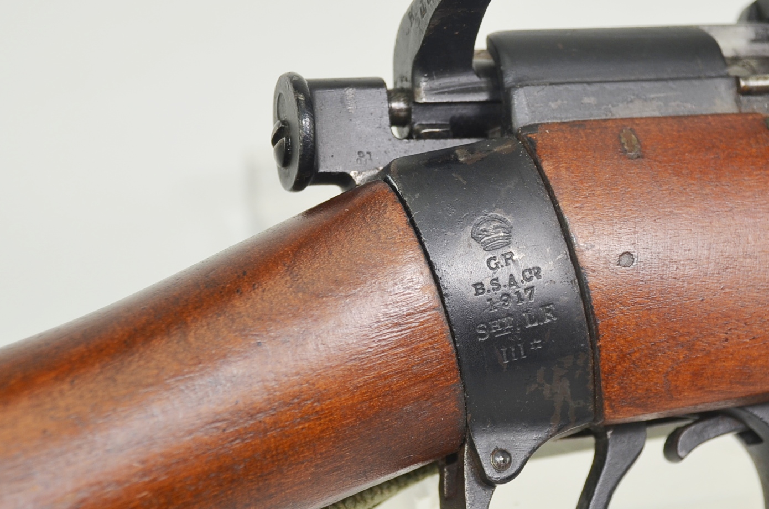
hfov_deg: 17.5
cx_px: 487
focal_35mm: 117
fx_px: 2494
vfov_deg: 11.7
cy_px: 274
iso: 200
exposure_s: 1/160
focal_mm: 44
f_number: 4.5
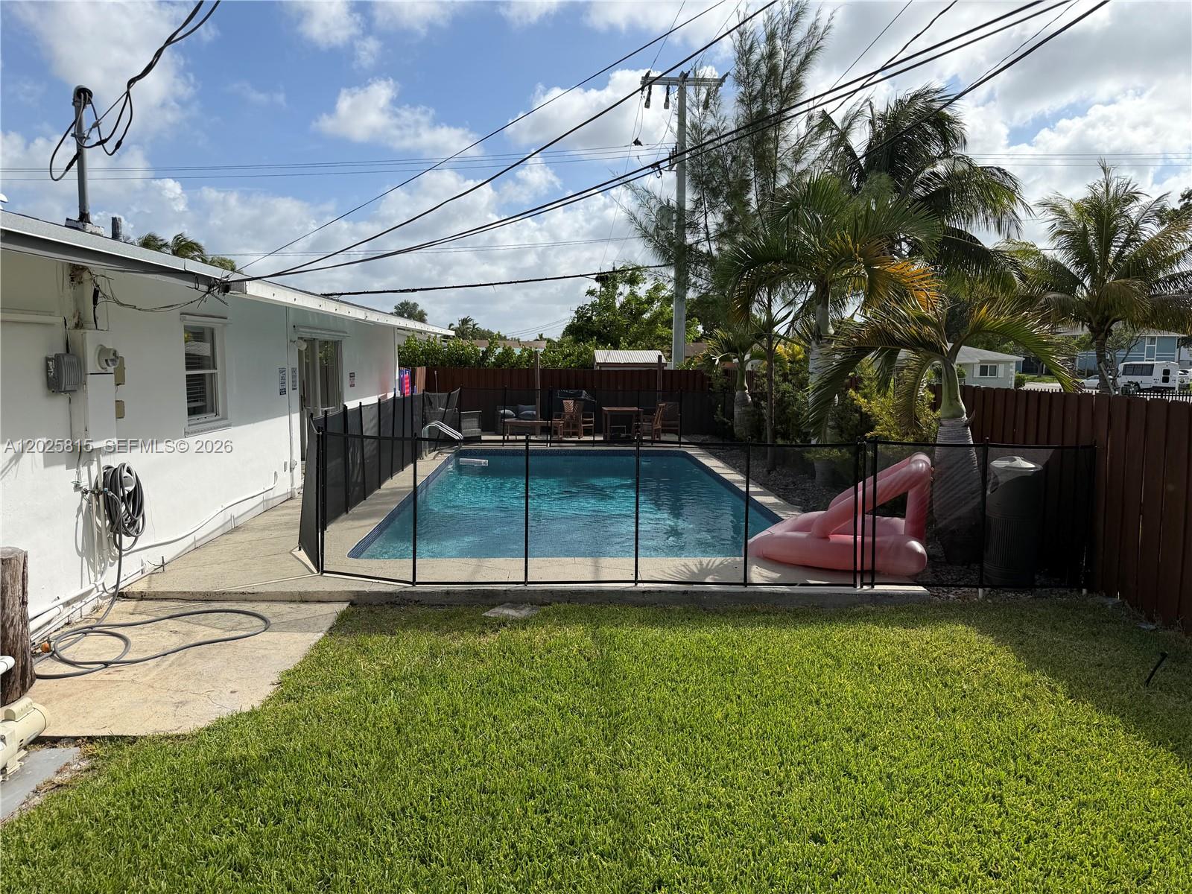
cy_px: 447
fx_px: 826
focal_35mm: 24
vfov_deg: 56.8
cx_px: 596
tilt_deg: -5.8
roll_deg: +0.4
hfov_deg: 71.6
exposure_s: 1/5714
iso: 80
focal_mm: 6.76
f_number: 1.78
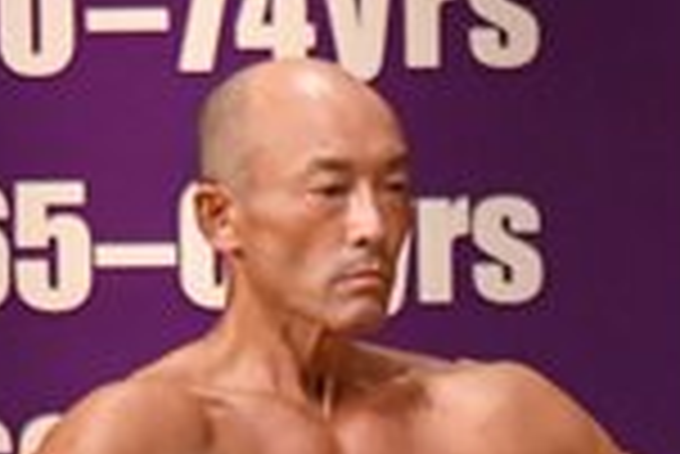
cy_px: 863
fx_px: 27566
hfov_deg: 1.4
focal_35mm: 1458
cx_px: 682
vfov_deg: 0.9
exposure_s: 1/400
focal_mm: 190
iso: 5600
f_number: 5.6
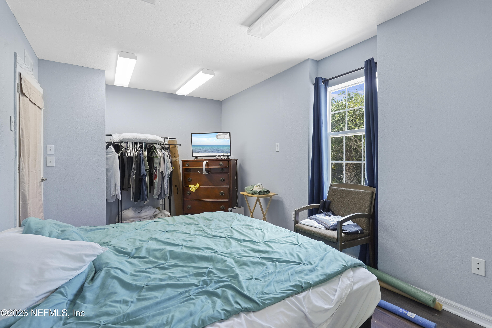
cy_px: 164
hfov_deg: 93.3
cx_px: 246
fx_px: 232
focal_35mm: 17
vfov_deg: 70.4
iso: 800
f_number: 8
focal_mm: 17
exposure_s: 1/13
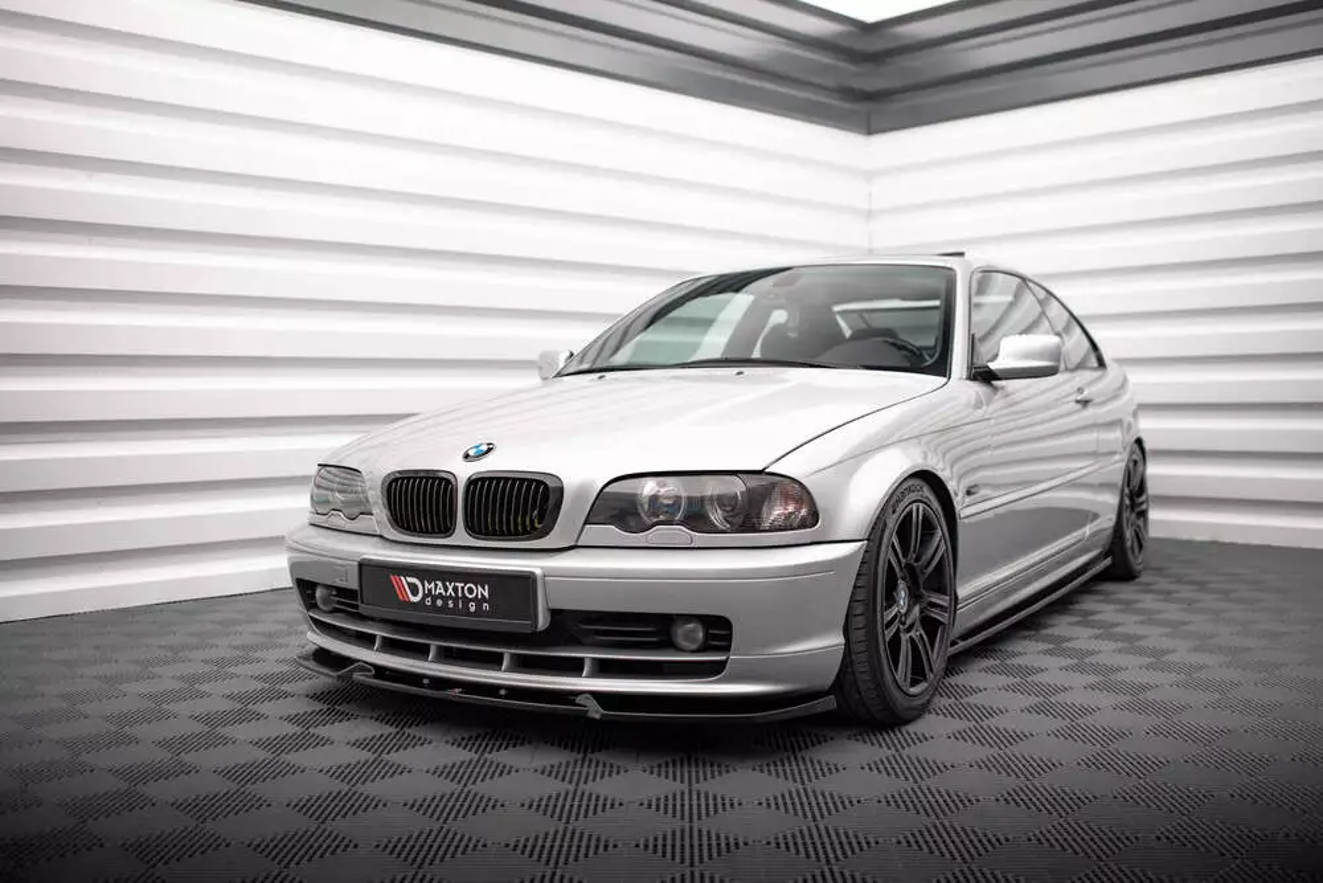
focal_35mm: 35
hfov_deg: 53.9
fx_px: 1300
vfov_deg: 37.5
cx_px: 662
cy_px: 441
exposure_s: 1/200
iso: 800
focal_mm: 35
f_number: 2.2
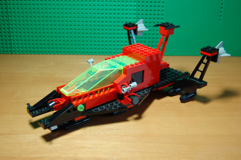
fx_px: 281
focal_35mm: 42
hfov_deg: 46.4
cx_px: 120
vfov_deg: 31.8
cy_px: 80
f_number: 4.2
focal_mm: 28
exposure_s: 1/40
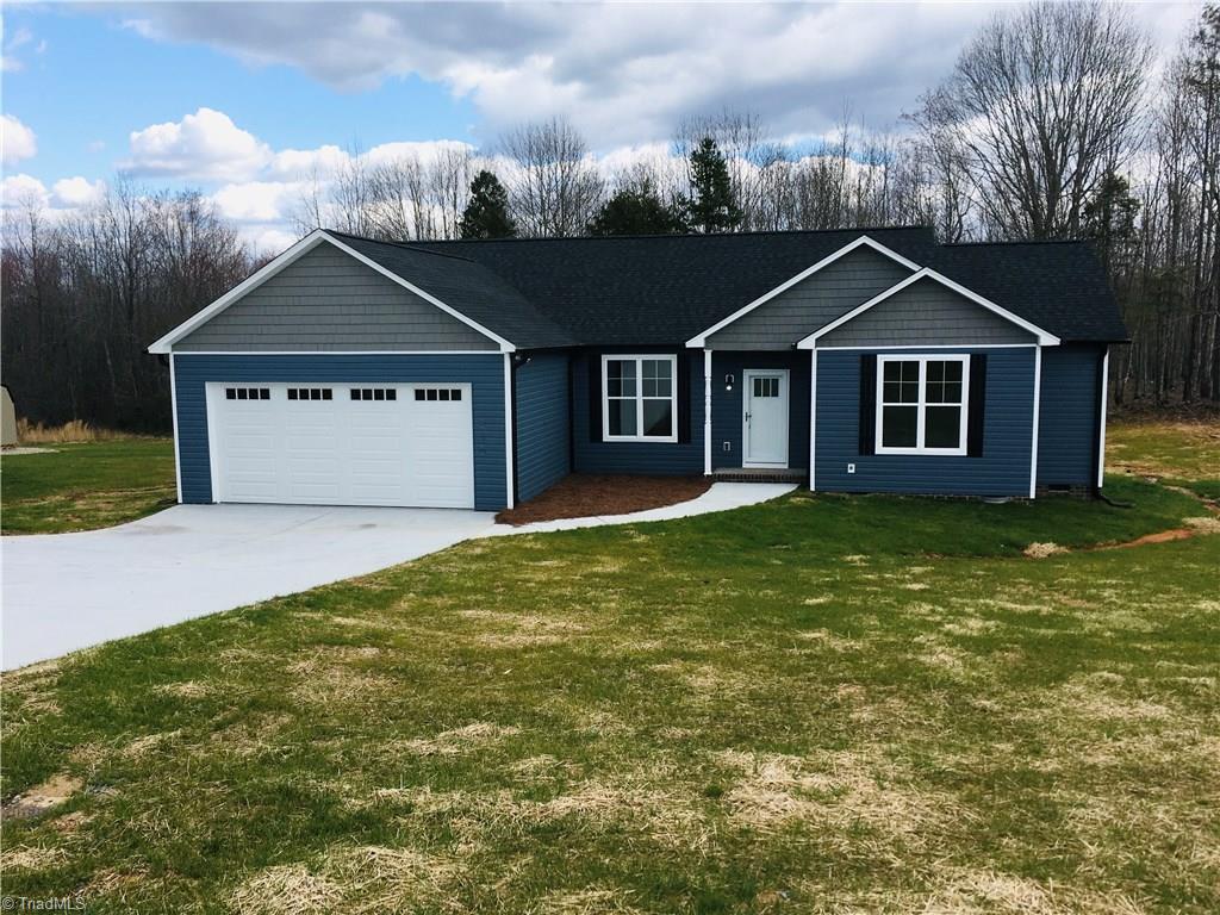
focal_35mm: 29
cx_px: 610
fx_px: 1022
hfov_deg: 61.7
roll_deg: +0.2
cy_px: 458
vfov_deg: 48.2
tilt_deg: -7.5
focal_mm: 4.15
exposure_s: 1/950
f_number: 2.2
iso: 25
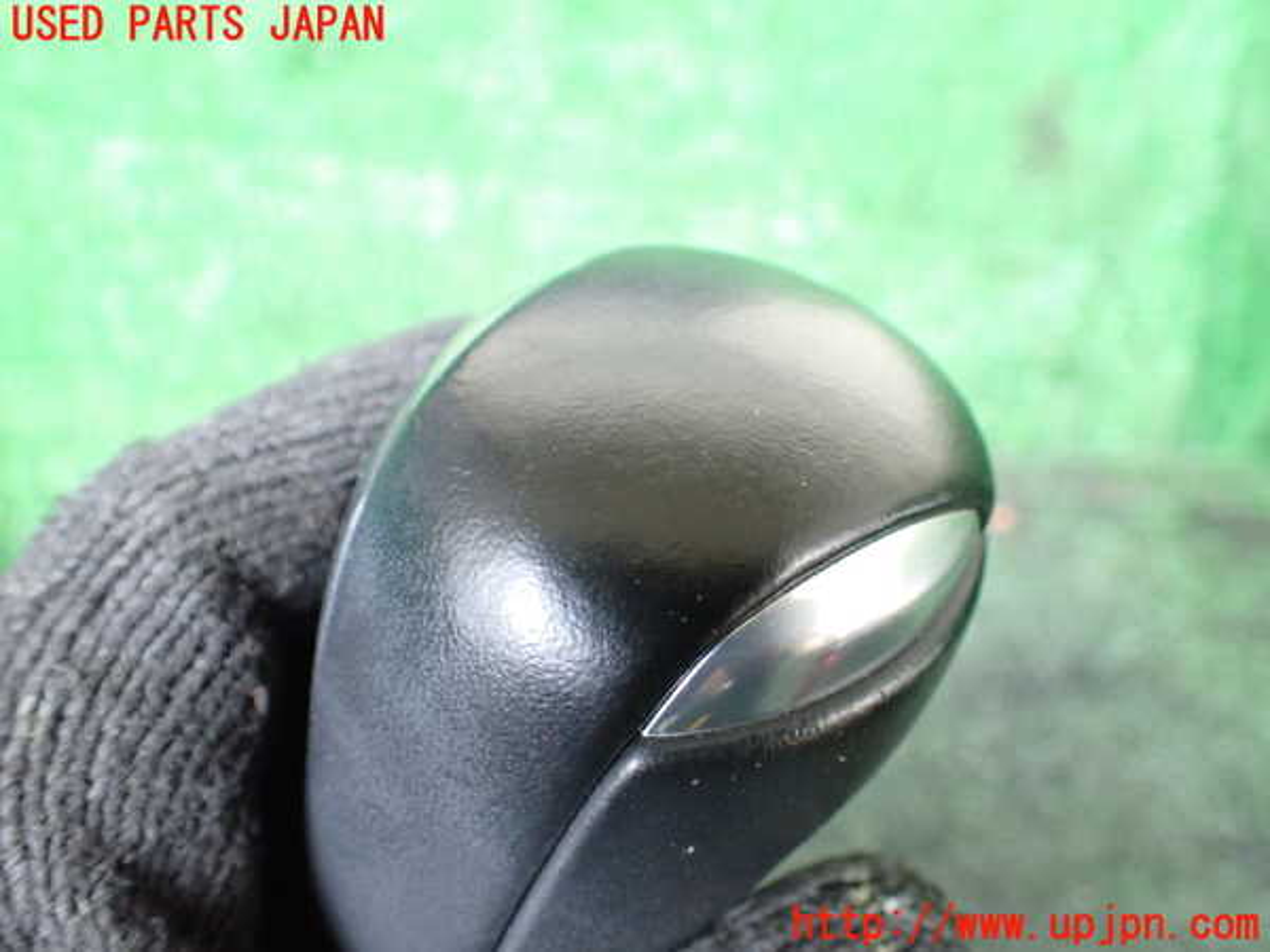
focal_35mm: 30
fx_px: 1101
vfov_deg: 46.8
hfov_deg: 60.0
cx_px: 635
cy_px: 476
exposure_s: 1/30
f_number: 2.3
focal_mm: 5.4
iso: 800
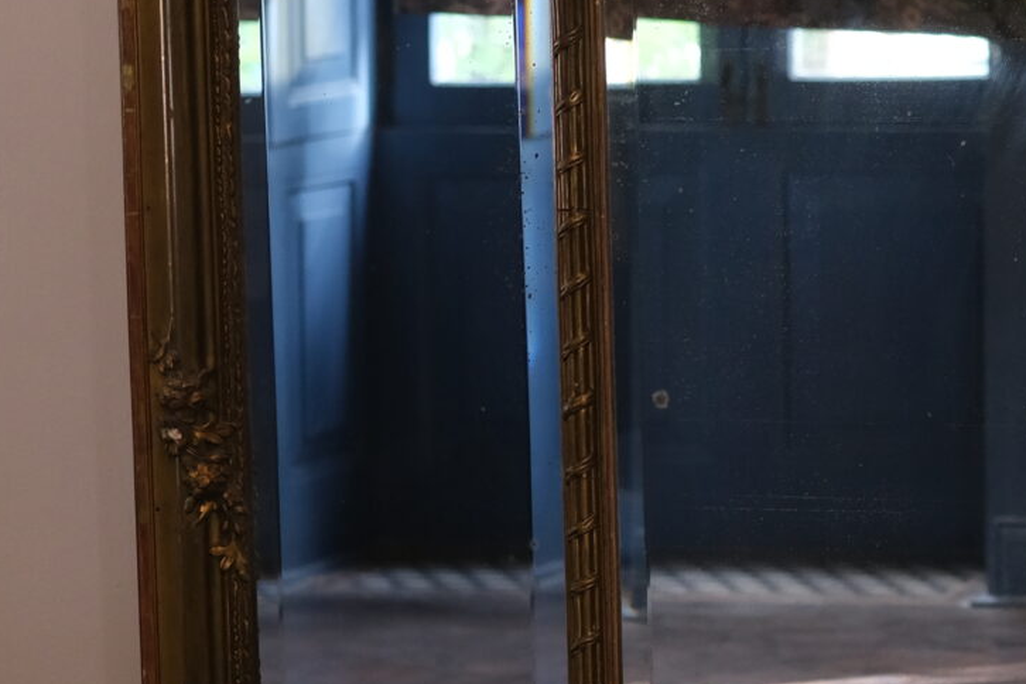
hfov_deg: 10.9
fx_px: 5329
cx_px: 1114
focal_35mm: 187
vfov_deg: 7.3
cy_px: 293
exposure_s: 1/125
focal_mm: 35
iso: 1000
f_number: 3.2
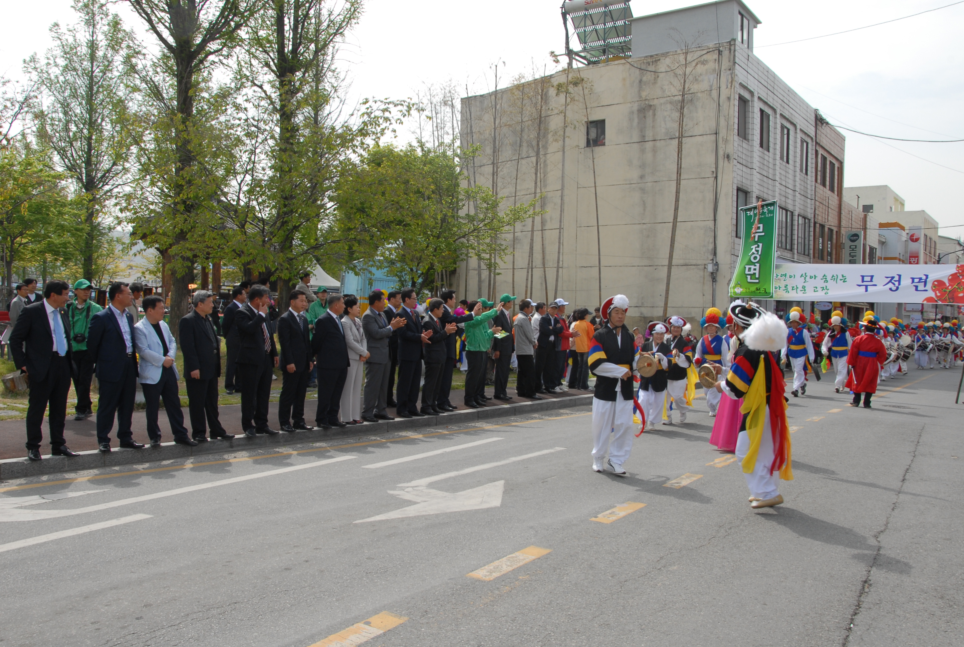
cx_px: 482
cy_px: 324
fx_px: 885
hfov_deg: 57.1
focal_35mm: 33
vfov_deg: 40.1
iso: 200
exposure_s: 1/100
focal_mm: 22
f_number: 16
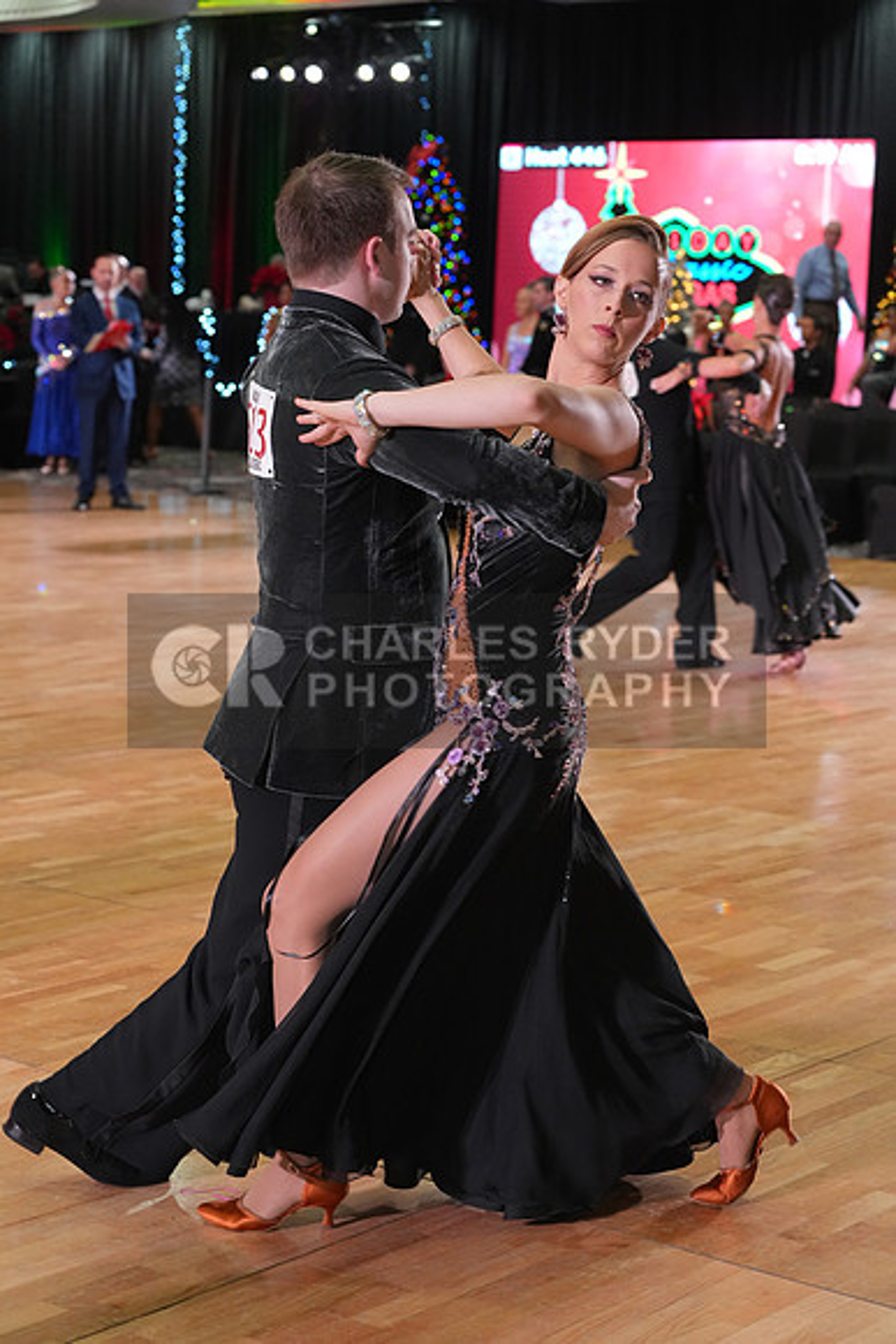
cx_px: 448
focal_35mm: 70
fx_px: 2612
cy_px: 672
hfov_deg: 19.5
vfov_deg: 28.8
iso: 3200
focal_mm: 70
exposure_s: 1/200
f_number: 5
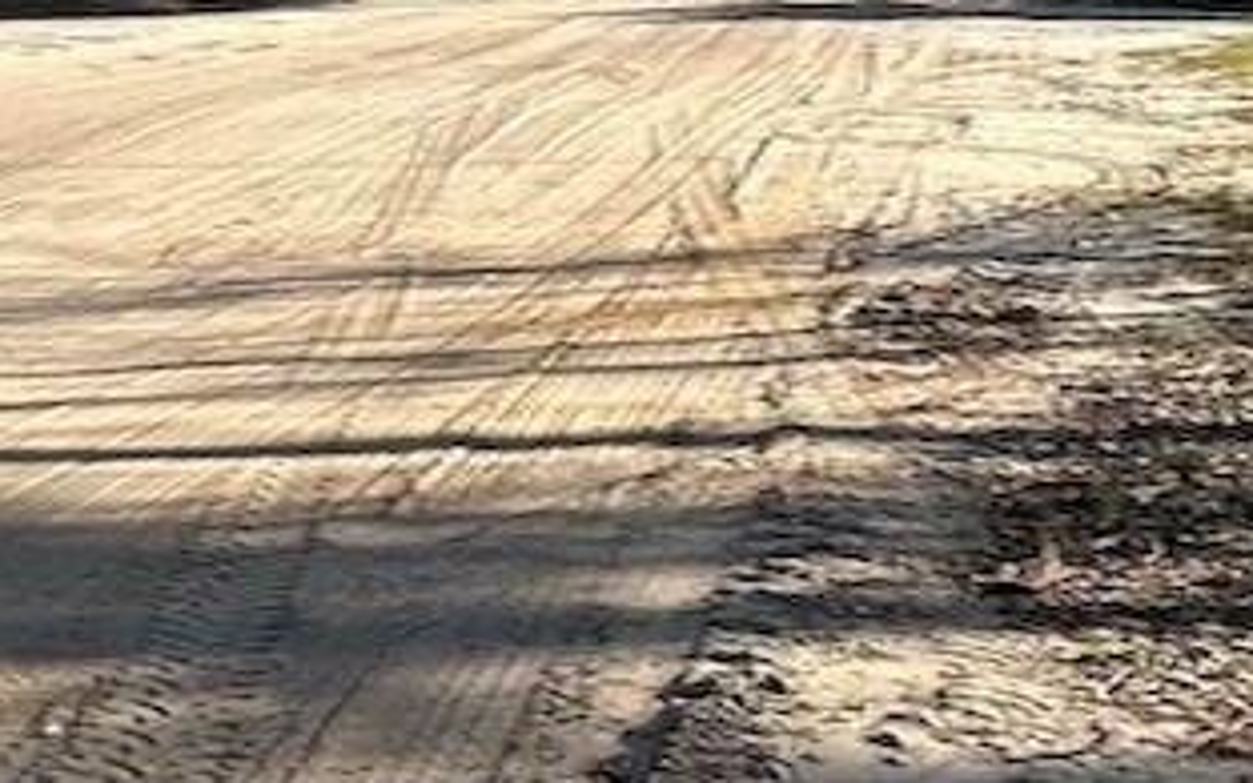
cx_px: -333
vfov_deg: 16.2
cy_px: -261
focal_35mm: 76
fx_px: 2595
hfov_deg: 24.1
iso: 50
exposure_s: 1/1490
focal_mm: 2.22
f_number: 2.2
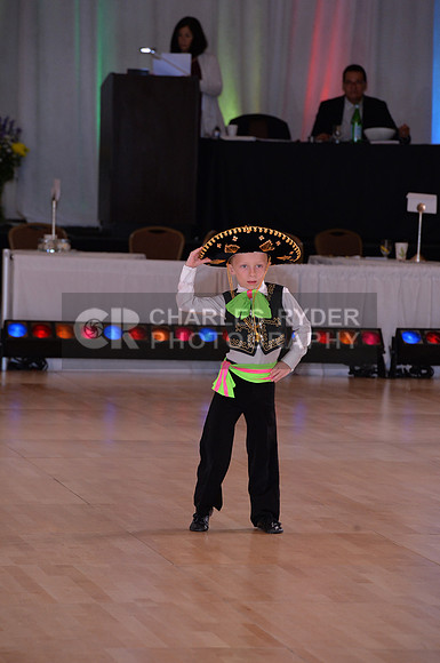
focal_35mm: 200
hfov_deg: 6.8
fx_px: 3677
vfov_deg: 10.3
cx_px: 220
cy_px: 332
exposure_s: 1/250
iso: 2000
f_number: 6.3
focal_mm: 200
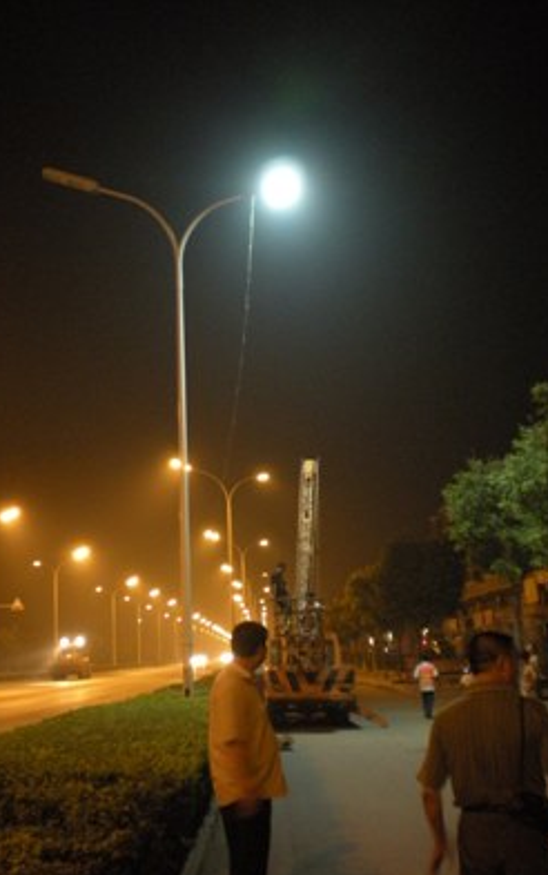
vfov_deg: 48.2
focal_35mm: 41
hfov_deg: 31.2
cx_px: 234
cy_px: 441
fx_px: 979
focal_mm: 6.3
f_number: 3.1
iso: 400
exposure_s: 1/7.3
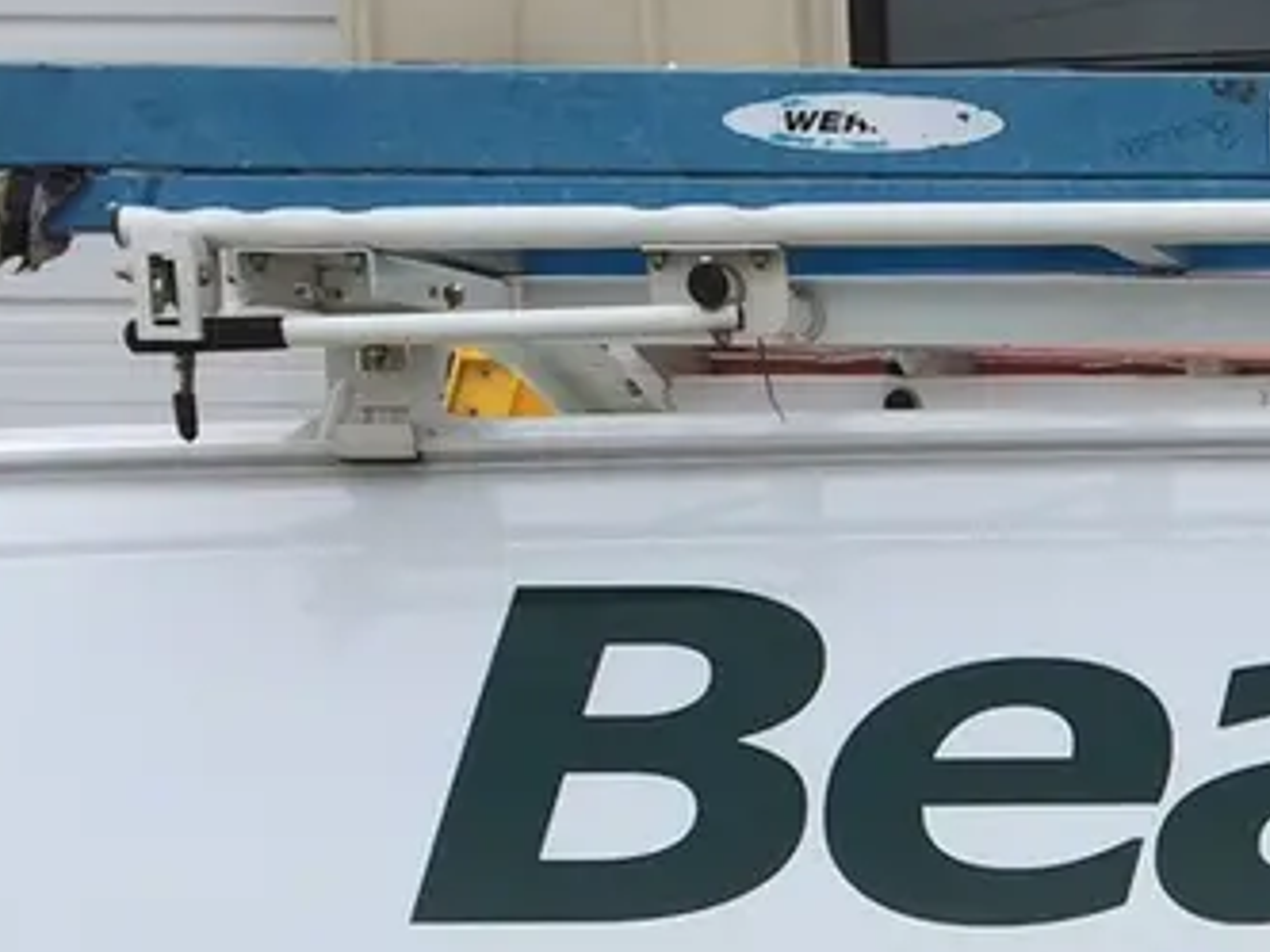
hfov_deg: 14.3
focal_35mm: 130
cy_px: 1311
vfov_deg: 11.1
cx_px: 1794
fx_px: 4769
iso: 32
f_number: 2.2
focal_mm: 4.12
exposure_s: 1/838
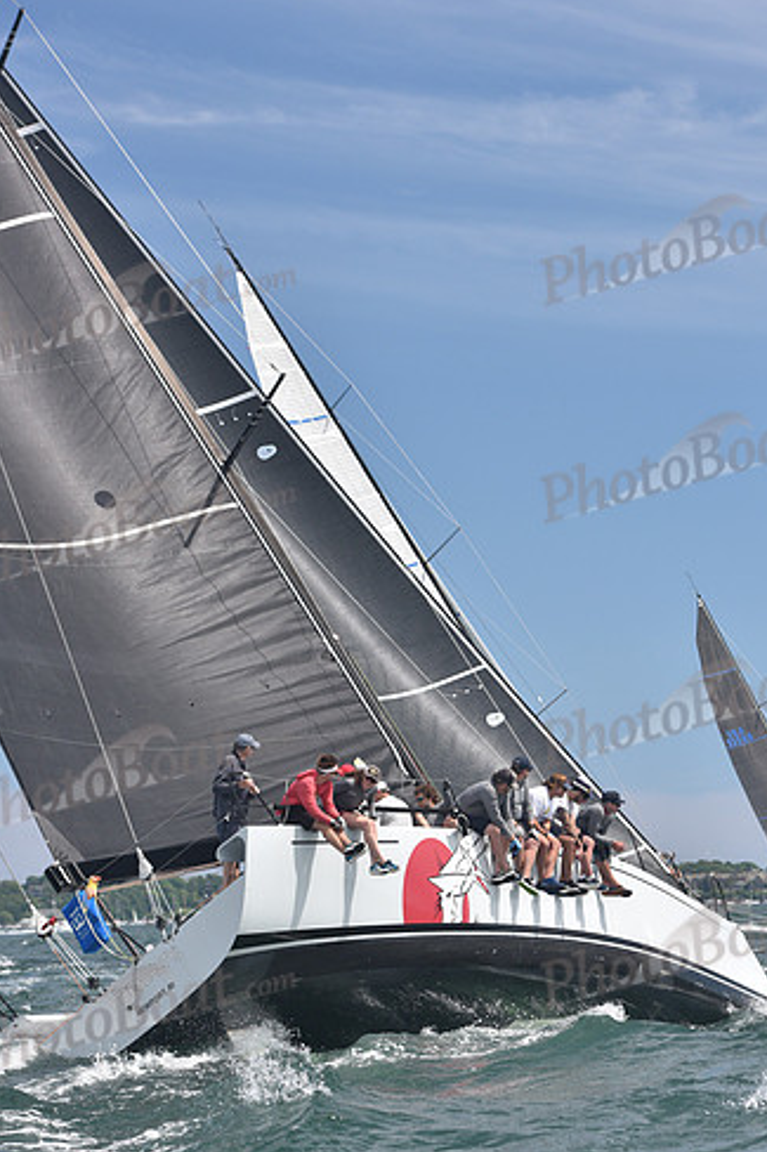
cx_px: 419
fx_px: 3614
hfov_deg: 12.1
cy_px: 618
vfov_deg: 18.1
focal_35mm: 113
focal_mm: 95
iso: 320
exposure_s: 1/800
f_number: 5
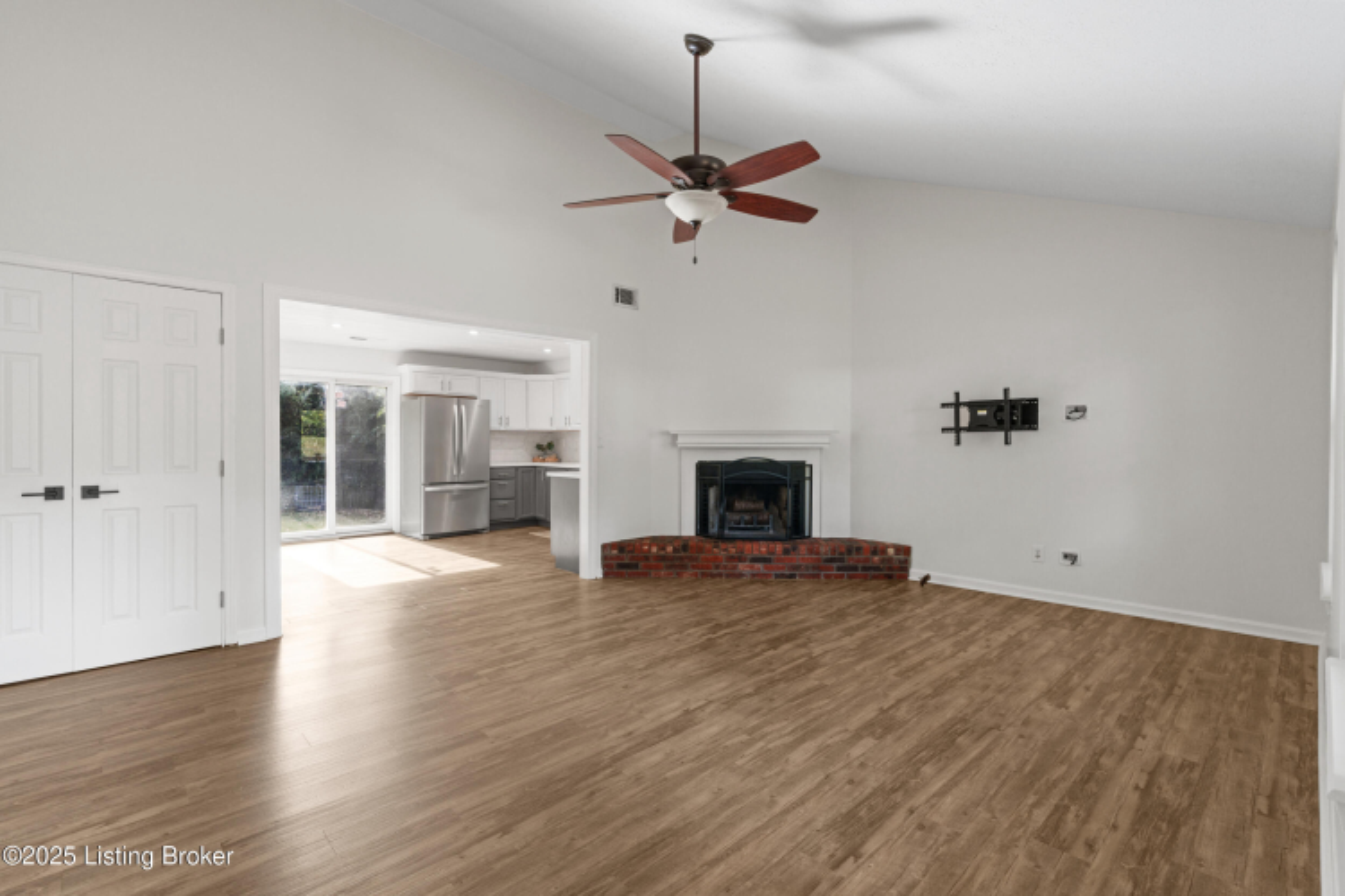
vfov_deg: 73.7
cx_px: 672
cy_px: 448
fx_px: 598
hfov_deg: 96.7
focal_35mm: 16
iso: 400
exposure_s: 1/2
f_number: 10
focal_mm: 16
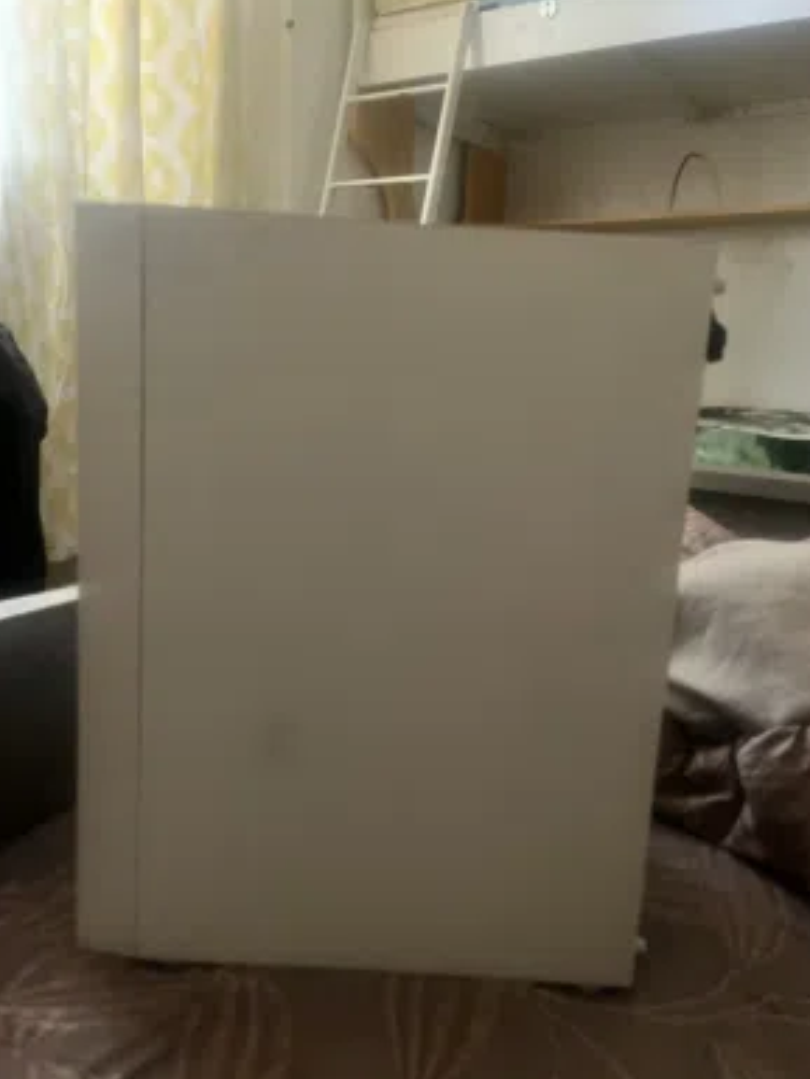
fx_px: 842
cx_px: 409
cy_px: 532
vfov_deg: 65.3
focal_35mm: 27
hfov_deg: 51.4
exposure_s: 1/30
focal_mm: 5.1
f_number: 1.6
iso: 640
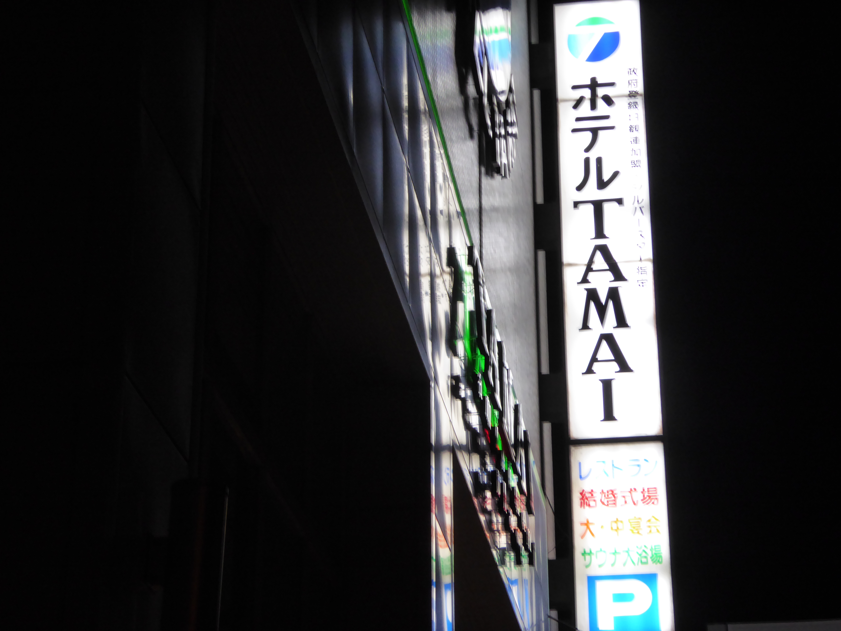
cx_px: 420
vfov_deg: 16.2
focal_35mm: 91
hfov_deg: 21.5
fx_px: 2211
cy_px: 316
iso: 400
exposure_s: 1/20
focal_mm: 15
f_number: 4.8
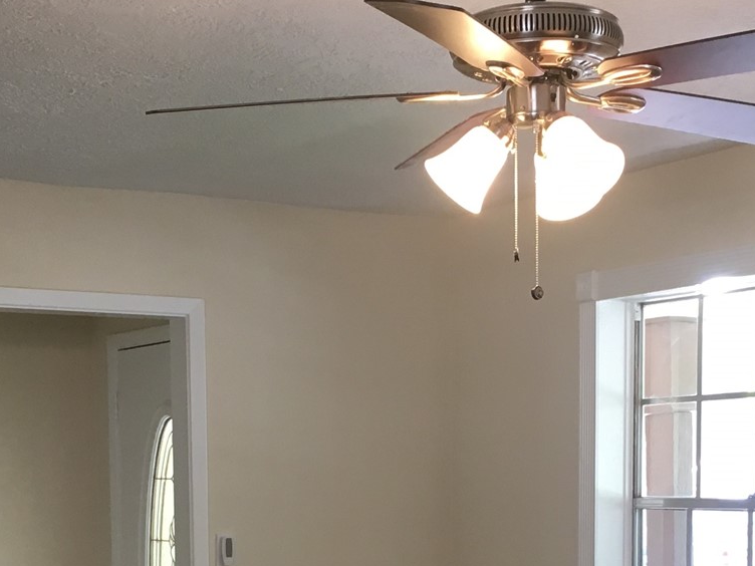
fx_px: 1723
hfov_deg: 24.7
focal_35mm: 79
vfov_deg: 17.9
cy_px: 634
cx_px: 398
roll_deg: +0.5
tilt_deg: -4.8
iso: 32
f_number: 2.2
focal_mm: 4.15
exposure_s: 1/30
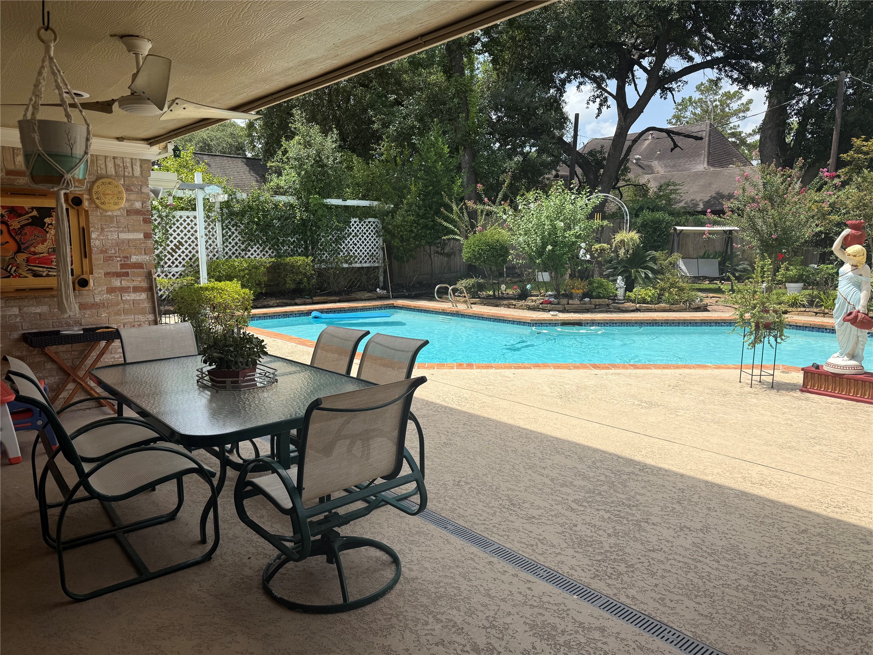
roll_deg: -0.3
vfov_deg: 56.8
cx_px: 436
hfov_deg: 71.6
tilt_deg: -8.7
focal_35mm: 24
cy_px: 328
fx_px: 605
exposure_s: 1/3425
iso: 80
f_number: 1.78
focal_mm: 6.76
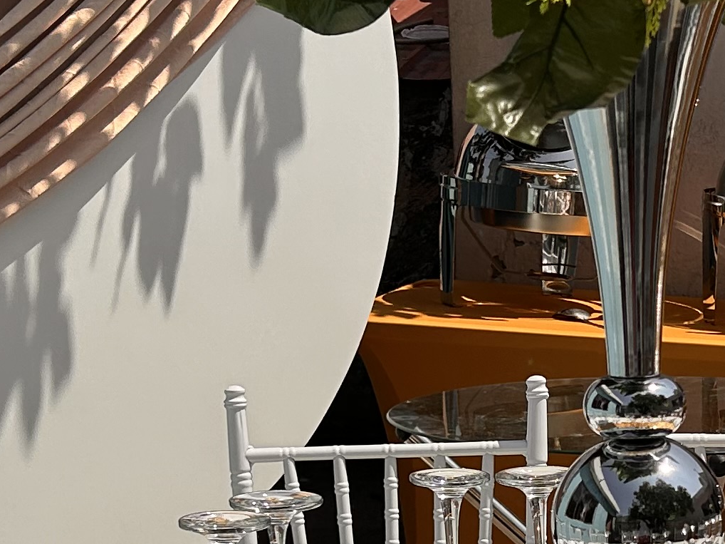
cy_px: 491
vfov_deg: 14.2
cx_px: 677
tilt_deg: -10.5
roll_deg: +0.1
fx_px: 2157
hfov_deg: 18.7
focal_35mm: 103
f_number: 1.5
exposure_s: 1/8696
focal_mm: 5.7
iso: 50
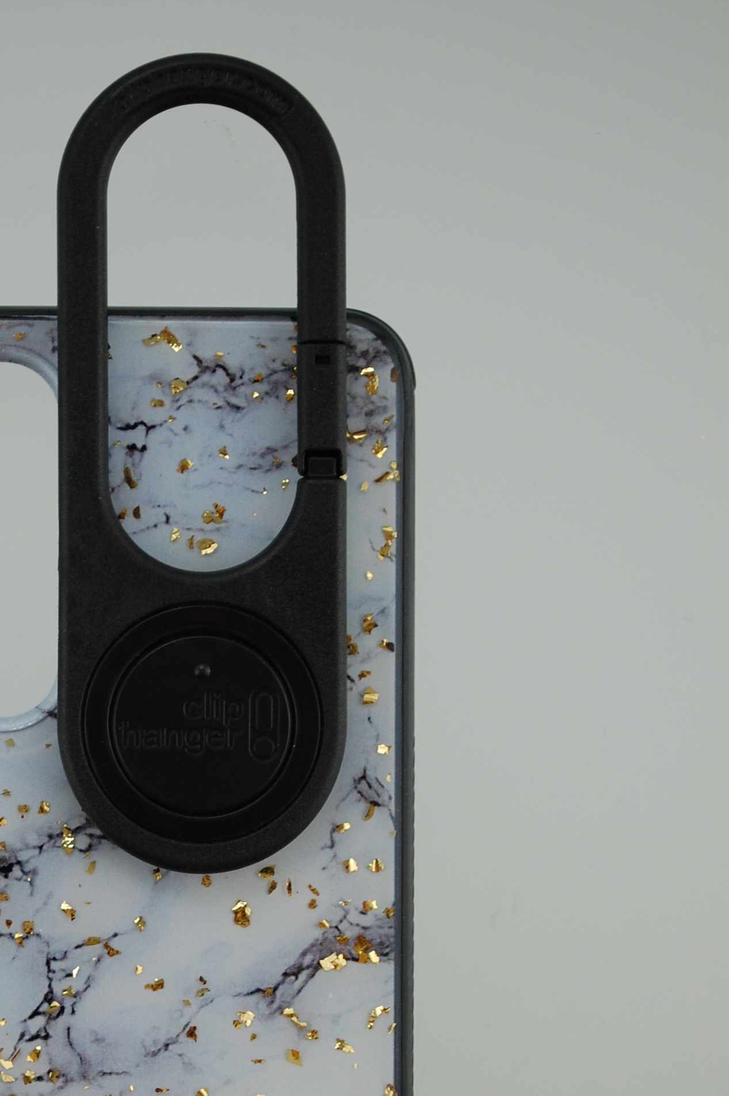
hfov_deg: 15.1
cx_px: 161
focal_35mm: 90
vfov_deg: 22.4
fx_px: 2738
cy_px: 822
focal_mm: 38
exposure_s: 1/40
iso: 400
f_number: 5.3
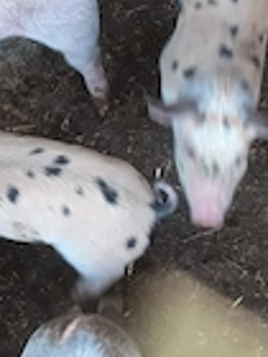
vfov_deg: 24.1
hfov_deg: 18.9
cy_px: -5
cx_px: 41
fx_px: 795
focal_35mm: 77
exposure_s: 1/50
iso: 125
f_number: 1.9
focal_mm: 3.6
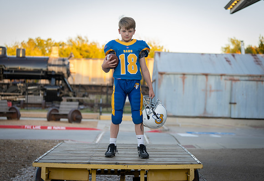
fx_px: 537
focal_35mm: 73
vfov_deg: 19.2
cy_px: 90
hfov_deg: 27.6
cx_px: 138
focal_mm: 70
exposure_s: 1/320
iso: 320
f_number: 2.8
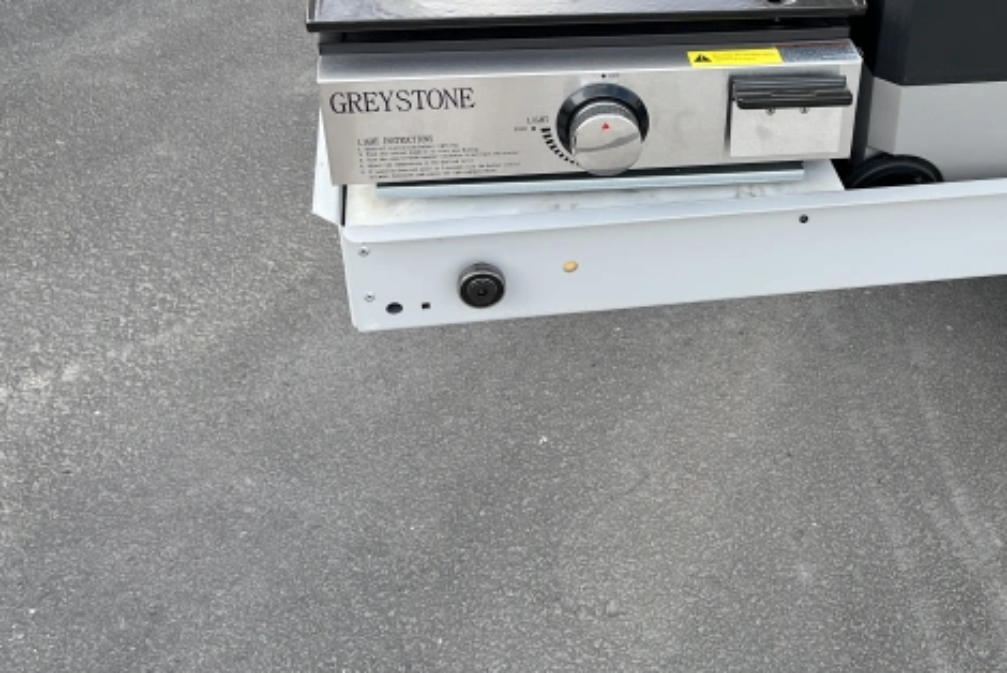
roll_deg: -5.0
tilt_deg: -36.4
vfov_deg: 29.1
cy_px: 231
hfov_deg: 41.3
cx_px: 773
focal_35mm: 46
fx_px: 1287
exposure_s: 1/705
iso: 50
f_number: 1.6
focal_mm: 5.1
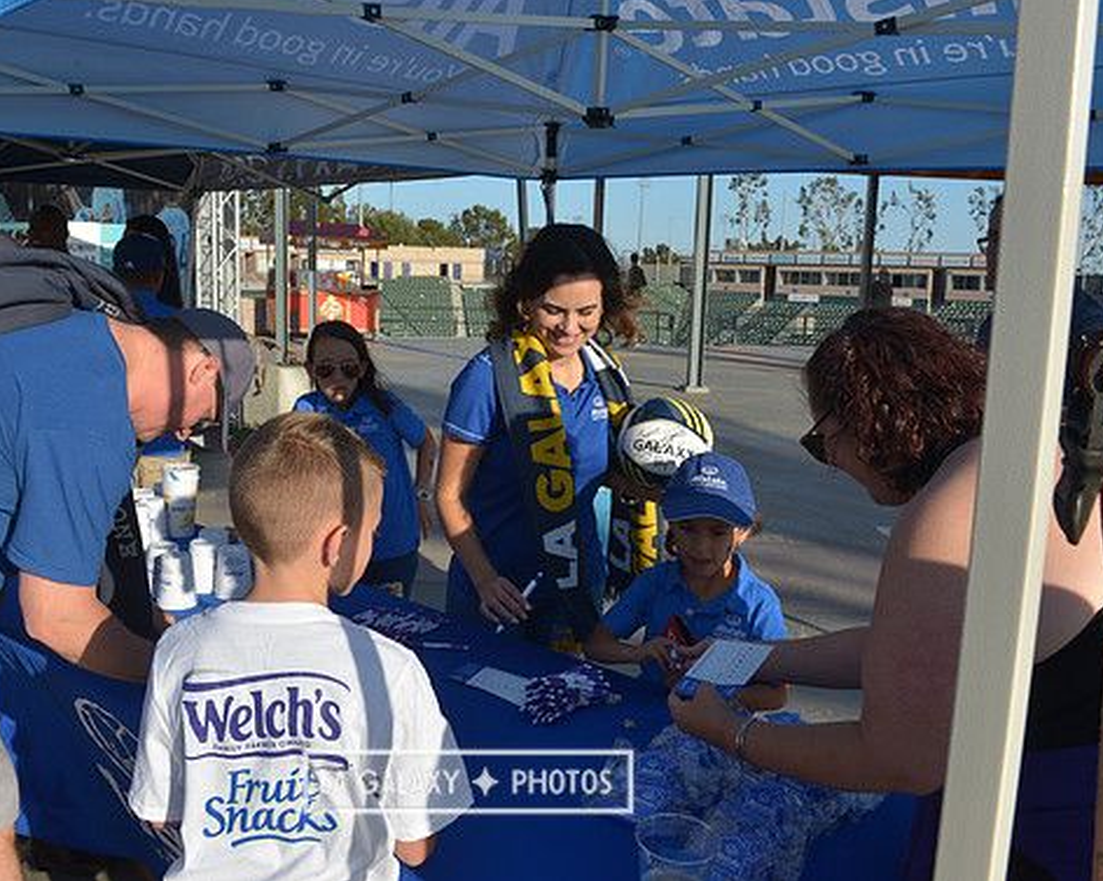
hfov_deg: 58.5
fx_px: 979
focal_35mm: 30
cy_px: 431
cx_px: 467
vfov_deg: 48.5
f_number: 11
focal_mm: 26
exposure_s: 1/500
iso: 400
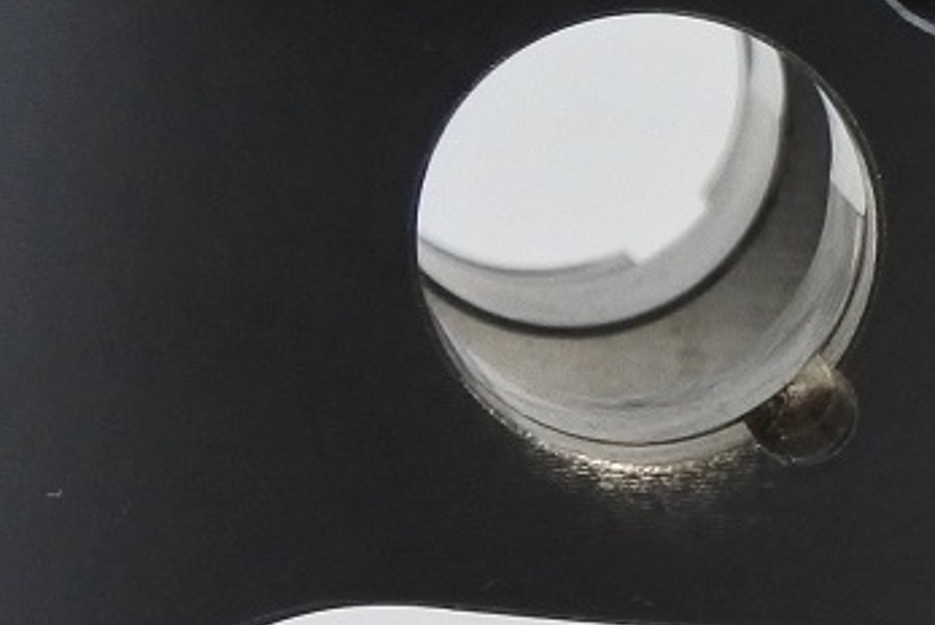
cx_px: 1671
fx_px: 9566
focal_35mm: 368
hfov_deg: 5.5
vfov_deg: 3.7
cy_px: 108
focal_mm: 26
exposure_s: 1/125
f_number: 5.3
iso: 640
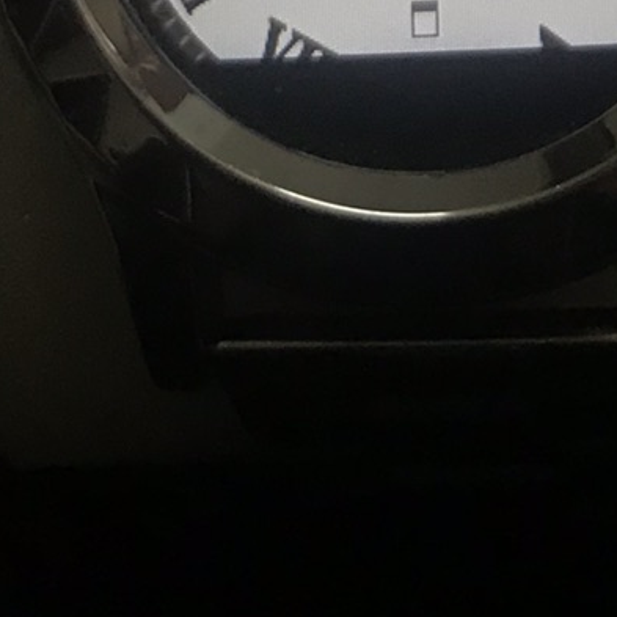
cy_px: -779
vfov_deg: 12.1
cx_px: 537
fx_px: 2440
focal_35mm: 121
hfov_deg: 14.3
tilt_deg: -65.2
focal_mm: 3.99
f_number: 1.8
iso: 40
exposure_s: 1/20
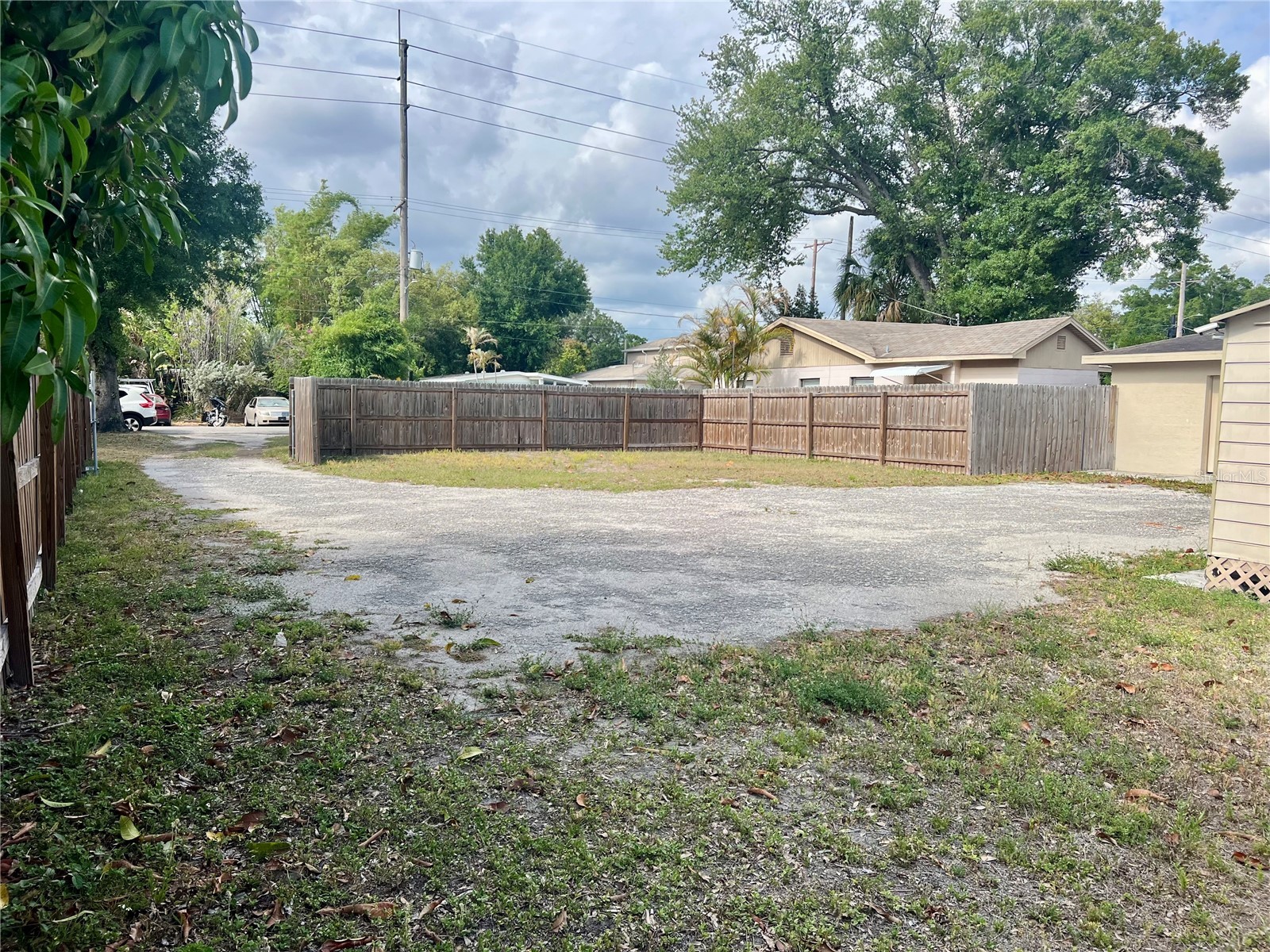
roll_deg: -0.2
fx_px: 954
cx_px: 635
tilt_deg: -3.2
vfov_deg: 53.1
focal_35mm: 26
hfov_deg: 67.3
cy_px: 476
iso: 50
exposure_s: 1/2299
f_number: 1.5
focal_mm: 5.7
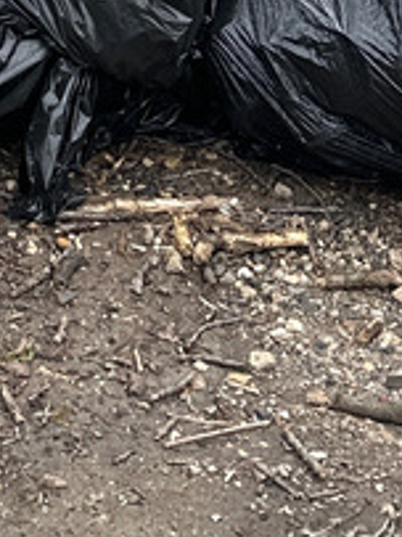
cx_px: -190
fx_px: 2201
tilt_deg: -19.1
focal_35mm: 142
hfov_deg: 10.1
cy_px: -373
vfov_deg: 12.8
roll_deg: +0.1
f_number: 1.78
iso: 80
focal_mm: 6.86
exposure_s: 1/194
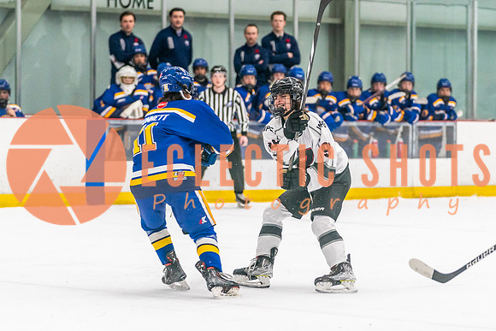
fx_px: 2611
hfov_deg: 10.9
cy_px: 185
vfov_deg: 7.3
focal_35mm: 189
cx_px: 282
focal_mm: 121
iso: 3200
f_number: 2.8
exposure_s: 1/1250
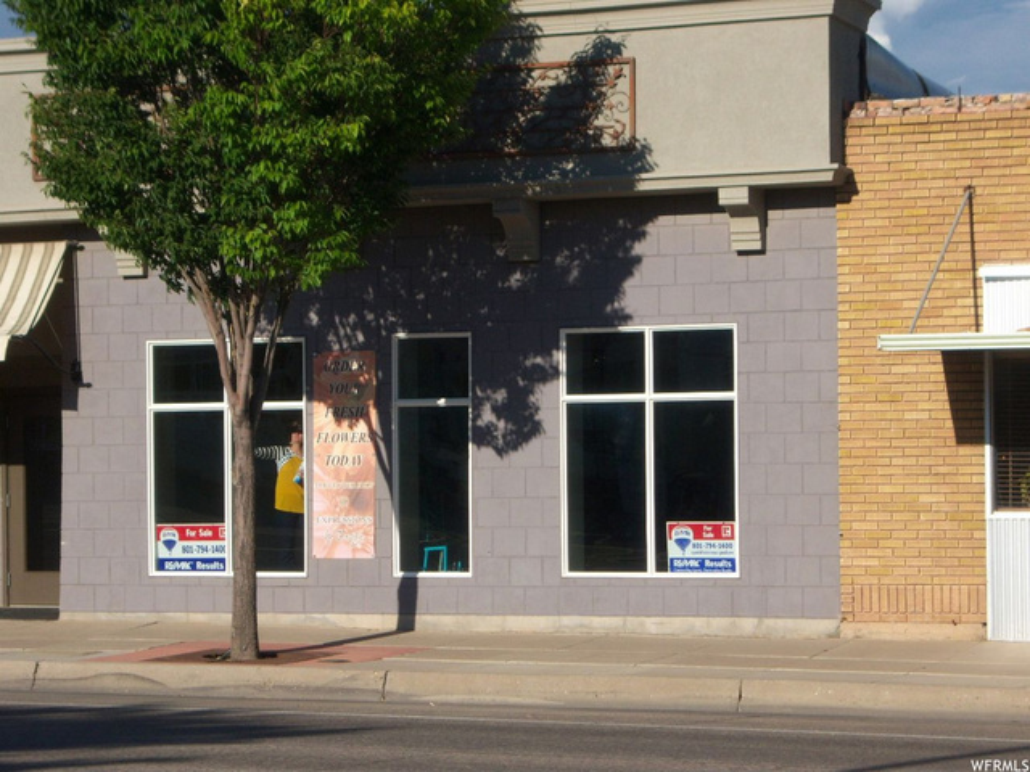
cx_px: 515
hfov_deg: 18.2
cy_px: 386
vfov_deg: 13.7
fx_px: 3214
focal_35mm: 108
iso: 80
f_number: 4.9
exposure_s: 1/800
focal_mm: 22.5
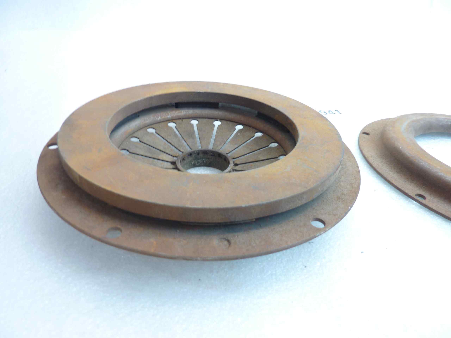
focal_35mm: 25
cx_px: 226
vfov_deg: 54.9
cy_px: 169
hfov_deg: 69.4
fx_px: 326
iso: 80
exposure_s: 1/8
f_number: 3.3
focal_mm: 4.1
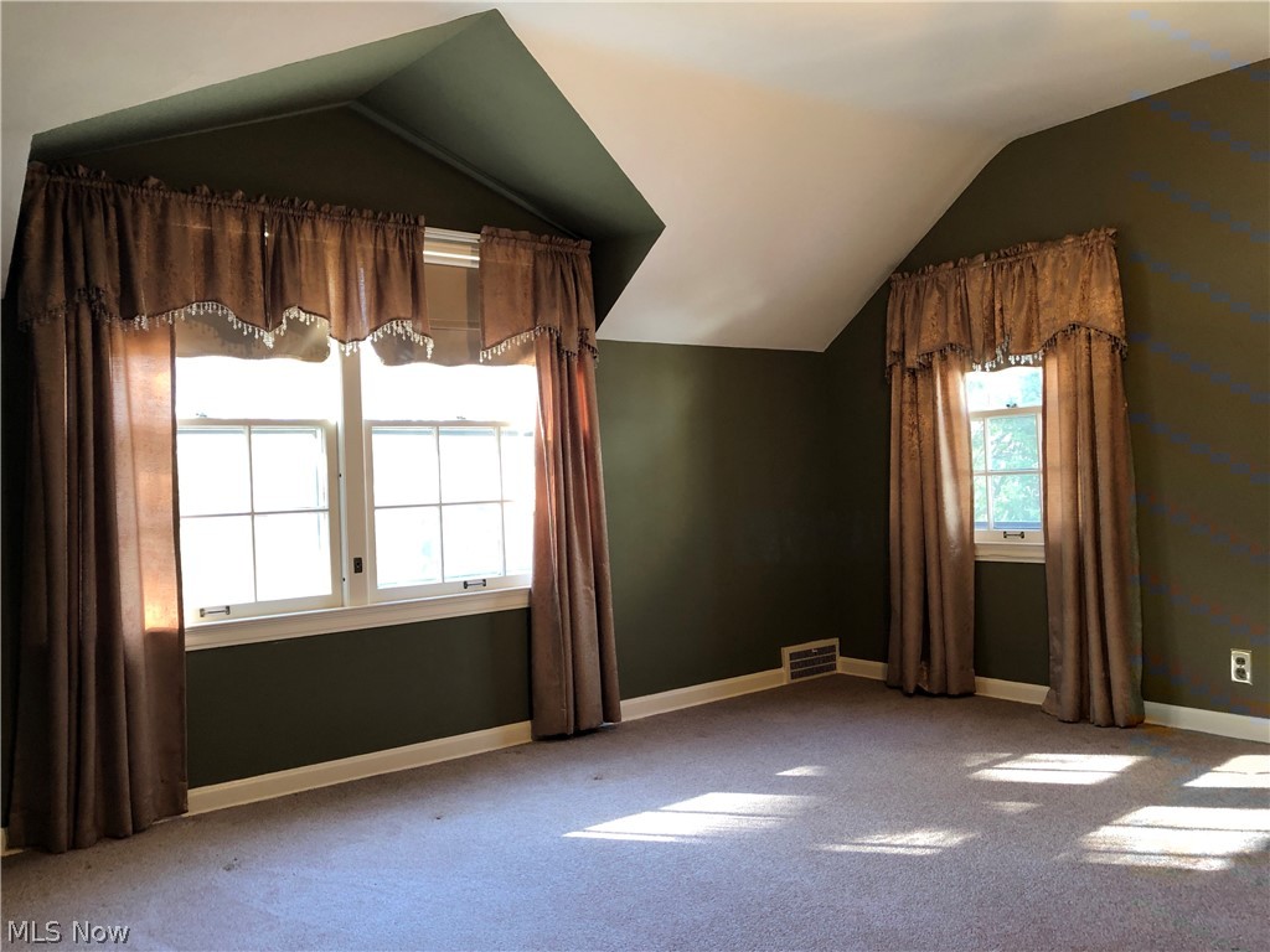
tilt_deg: +0.0
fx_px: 1027
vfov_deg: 49.7
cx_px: 635
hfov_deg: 63.4
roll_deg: +1.9
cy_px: 476
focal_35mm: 28
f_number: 1.8
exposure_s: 1/17
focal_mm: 3.99
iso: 40
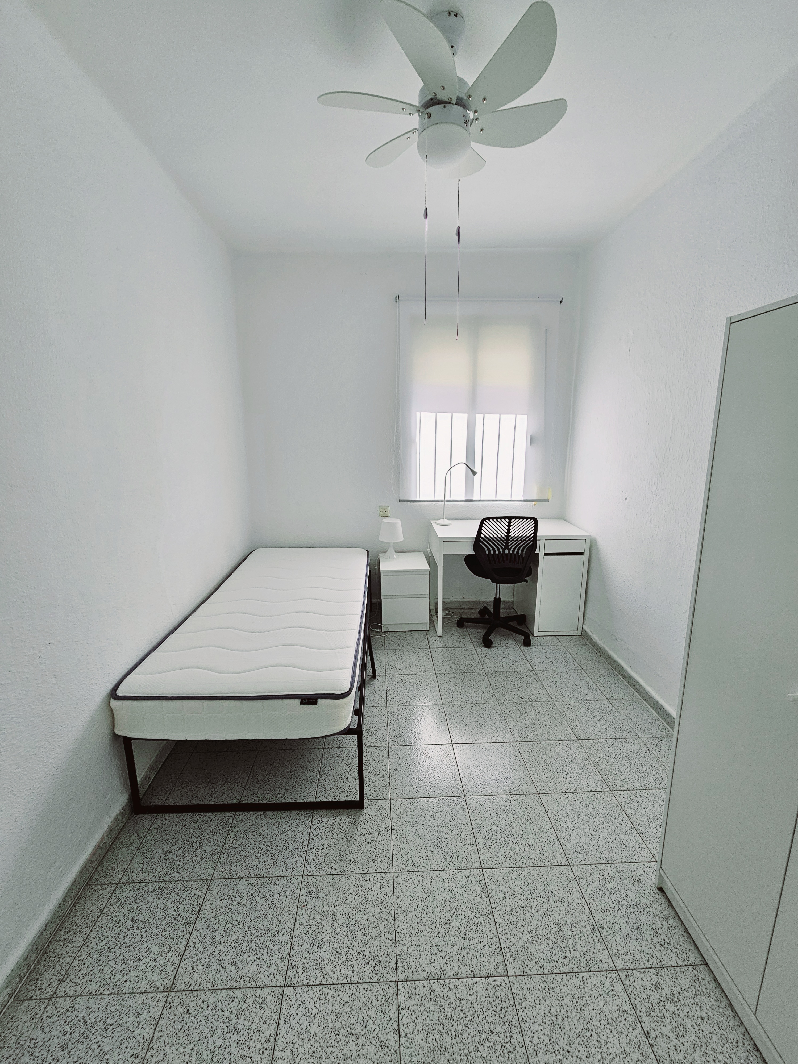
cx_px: 399
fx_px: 400
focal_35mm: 13
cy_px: 532
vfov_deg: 106.2
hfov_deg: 89.9
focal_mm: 2.2
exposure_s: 1/278
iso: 64
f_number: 2.2
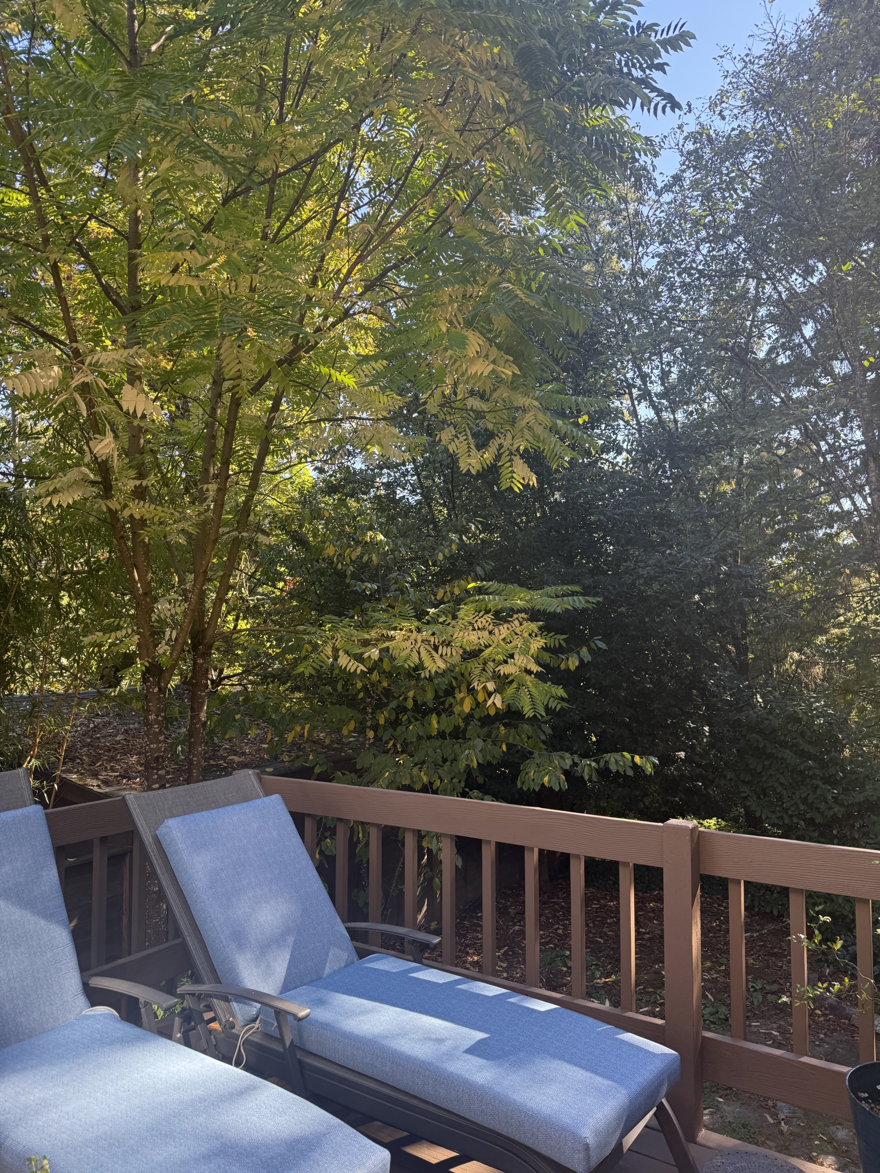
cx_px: 440
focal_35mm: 24
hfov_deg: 56.8
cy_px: 586
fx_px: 813
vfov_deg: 71.6
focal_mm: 6.76
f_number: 1.78
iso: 100
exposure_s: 1/272
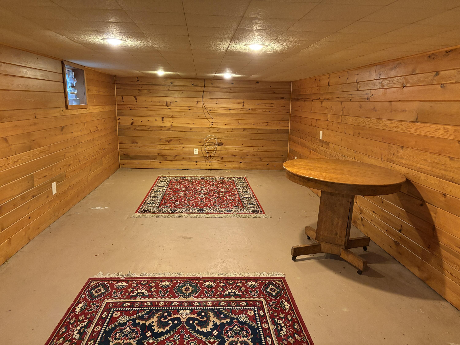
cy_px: 172
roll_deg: -1.2
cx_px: 230
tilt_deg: -10.3
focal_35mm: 26
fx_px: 346
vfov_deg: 53.1
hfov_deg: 67.3
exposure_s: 1/30
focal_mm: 5.96
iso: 500
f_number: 1.6
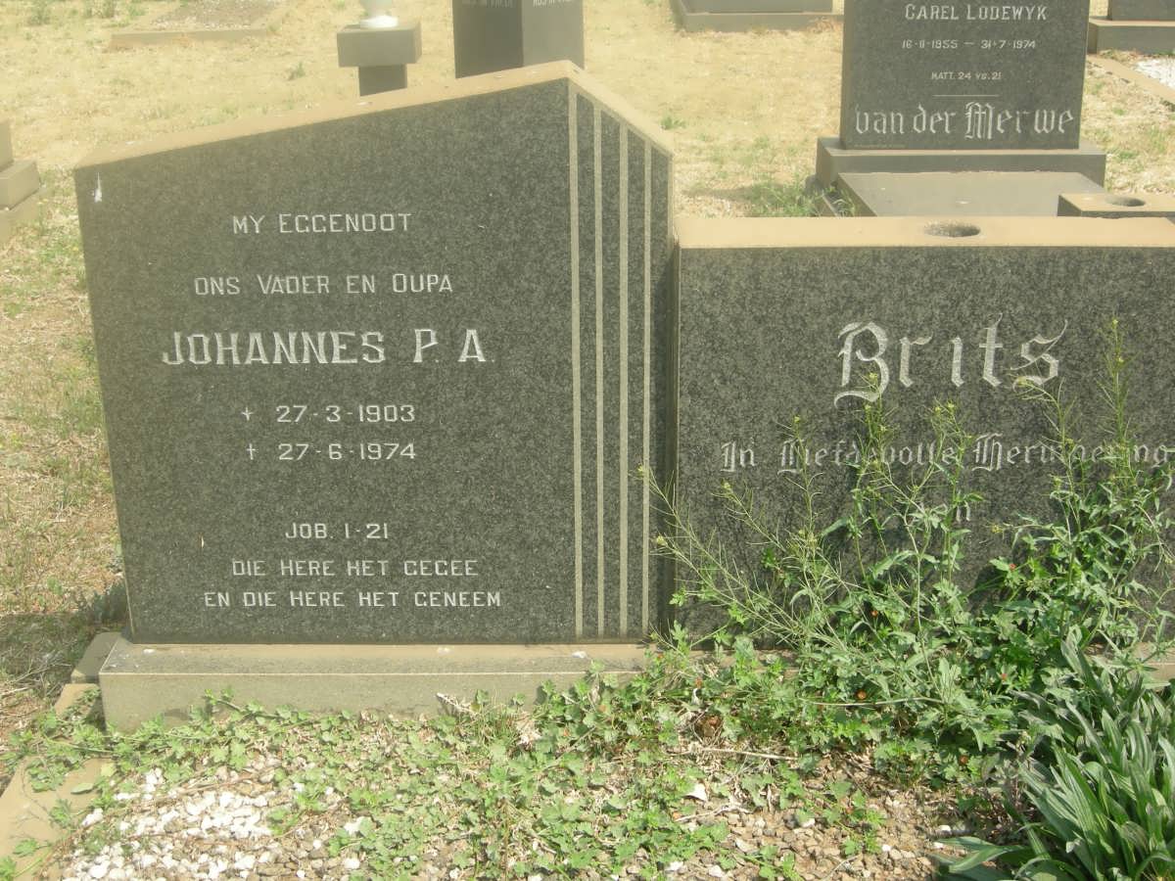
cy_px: 440
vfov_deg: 30.3
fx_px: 1629
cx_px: 588
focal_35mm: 48
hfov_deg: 39.7
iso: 64
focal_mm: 10.1
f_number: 4.9
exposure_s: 1/152
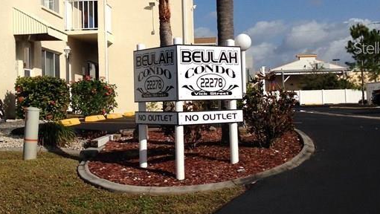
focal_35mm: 72
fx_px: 726
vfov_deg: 16.7
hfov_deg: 29.2
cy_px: 48
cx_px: 138
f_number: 2.4
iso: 50
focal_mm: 4.12
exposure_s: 1/3876
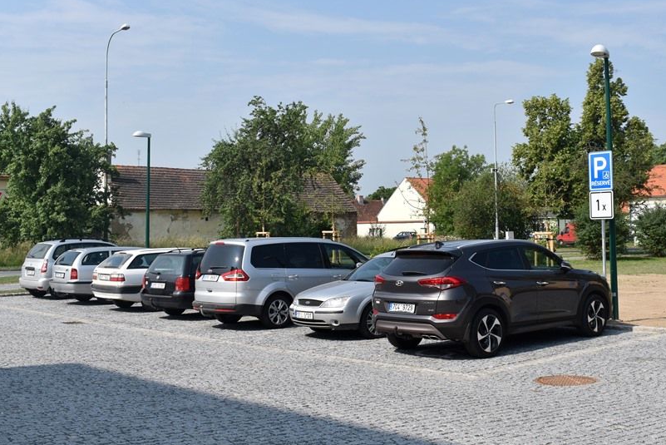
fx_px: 851
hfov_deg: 42.5
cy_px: 186
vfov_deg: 29.2
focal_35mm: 46
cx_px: 397
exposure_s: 1/250
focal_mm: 24
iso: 100
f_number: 8
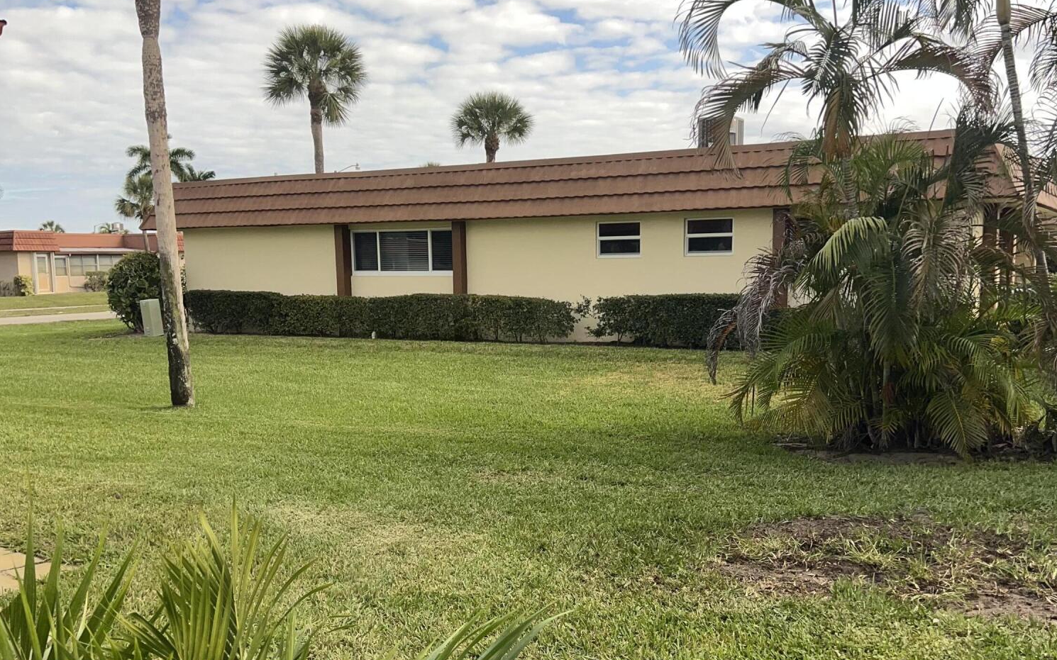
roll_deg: +0.7
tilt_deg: -6.8
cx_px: 530
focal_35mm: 37
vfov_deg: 34.2
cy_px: 415
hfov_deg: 52.8
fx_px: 1066
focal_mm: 5.7
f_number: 1.5
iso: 50
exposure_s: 1/3077
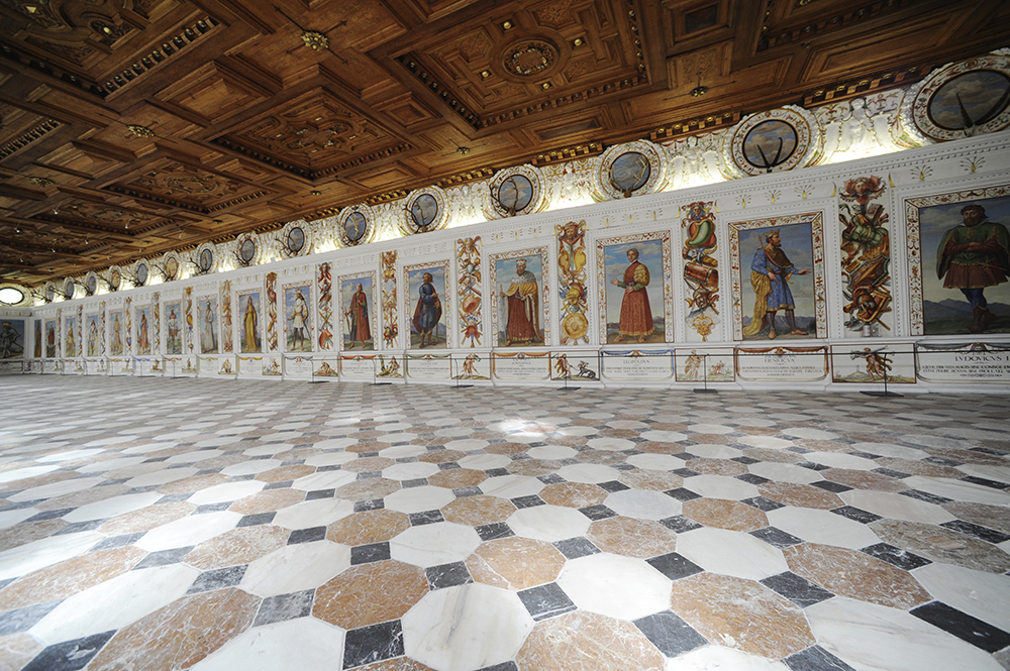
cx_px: 505
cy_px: 336
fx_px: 392
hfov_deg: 104.3
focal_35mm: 14
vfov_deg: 81.1
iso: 640
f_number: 7.1
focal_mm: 14
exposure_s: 1/20
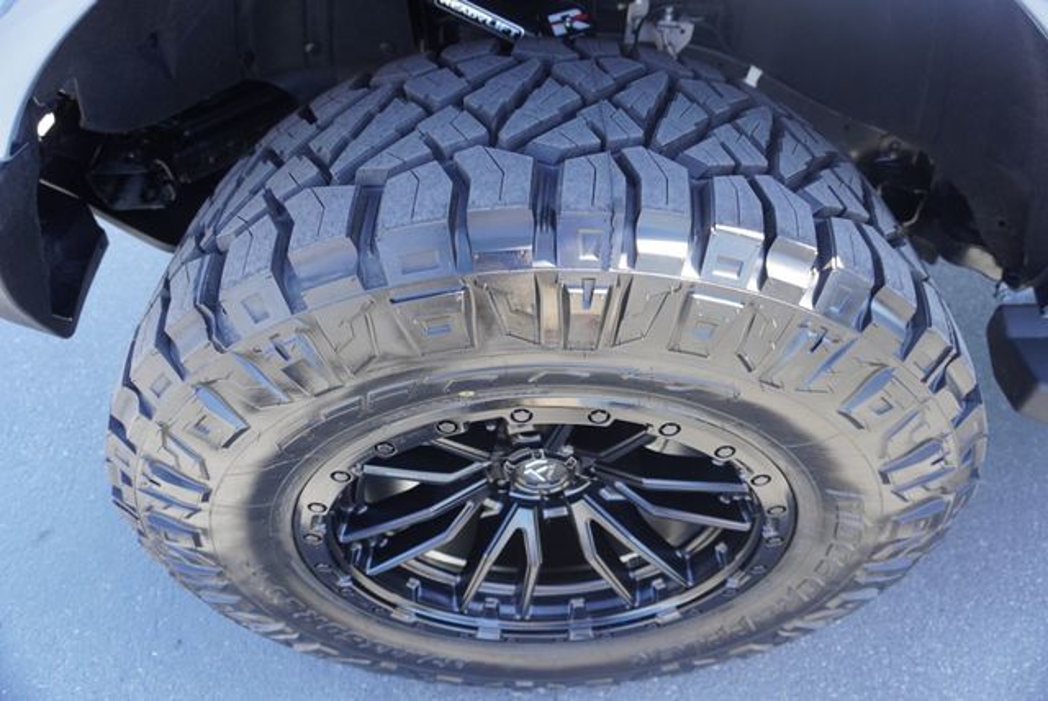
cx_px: 524
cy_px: 350
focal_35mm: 24
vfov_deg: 53.2
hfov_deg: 73.7
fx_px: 699
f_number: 4
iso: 500
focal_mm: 16
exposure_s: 1/160
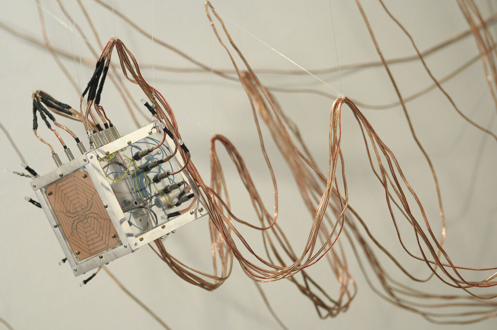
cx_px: 248
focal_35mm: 158
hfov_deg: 13.1
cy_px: 165
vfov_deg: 8.7
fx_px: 2172
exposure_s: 1/25
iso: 500
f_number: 2.8
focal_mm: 105
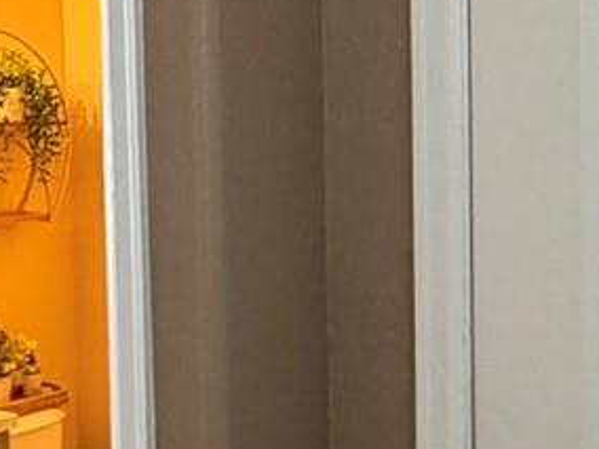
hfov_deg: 24.7
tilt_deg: -4.5
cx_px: 310
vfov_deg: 18.6
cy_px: 188
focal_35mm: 79
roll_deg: +0.7
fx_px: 1367
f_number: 2.2
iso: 250
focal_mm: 2.22
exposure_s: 1/60
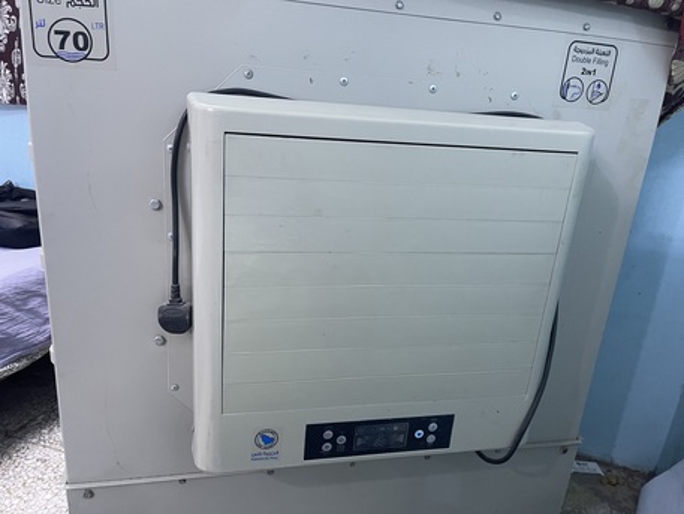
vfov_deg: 54.9
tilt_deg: -19.5
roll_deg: -5.7
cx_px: 342
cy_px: 257
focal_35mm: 25
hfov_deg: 69.4
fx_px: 494
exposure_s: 1/60
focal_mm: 5.1
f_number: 1.6
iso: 500
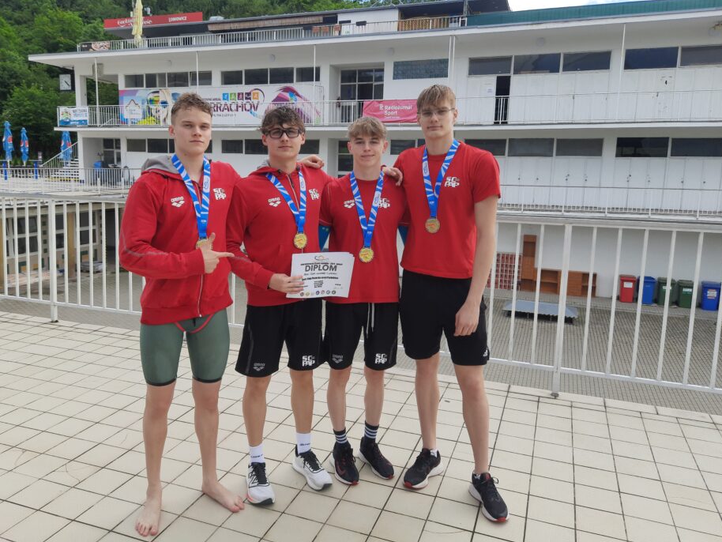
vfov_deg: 49.7
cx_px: 329
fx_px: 584
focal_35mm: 28
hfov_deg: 63.3
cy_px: 251
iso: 40
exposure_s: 1/488
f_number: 2
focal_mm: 4.6
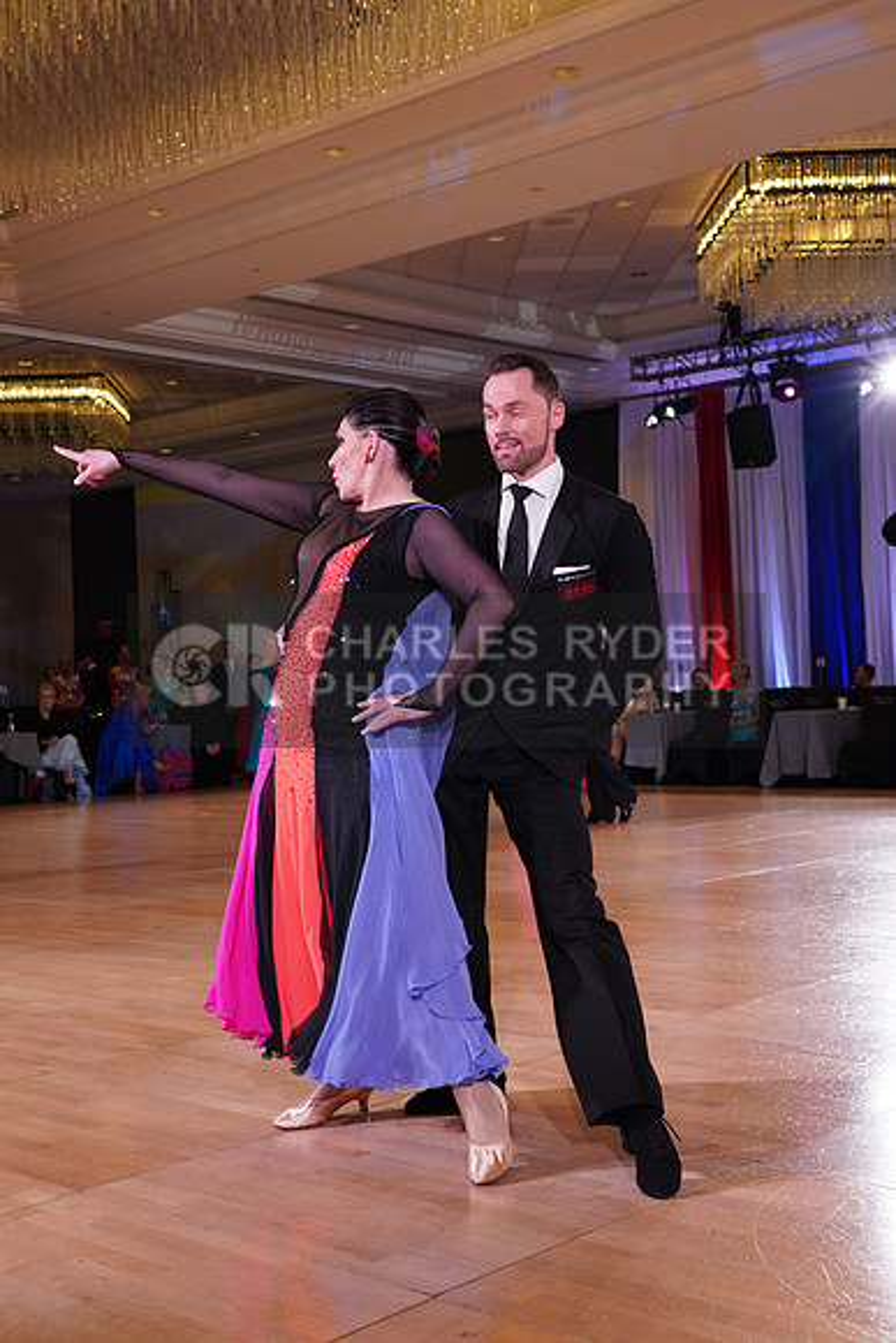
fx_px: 1604
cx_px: 448
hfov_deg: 31.2
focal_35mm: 43
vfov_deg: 45.4
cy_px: 672
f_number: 6.3
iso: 1600
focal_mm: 43
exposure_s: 1/160
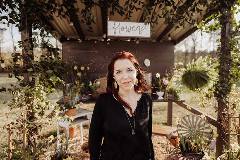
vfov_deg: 53.2
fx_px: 160
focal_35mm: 24
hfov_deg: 73.7
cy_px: 80
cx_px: 120
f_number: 2.5
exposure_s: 1/500
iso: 100
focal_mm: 24
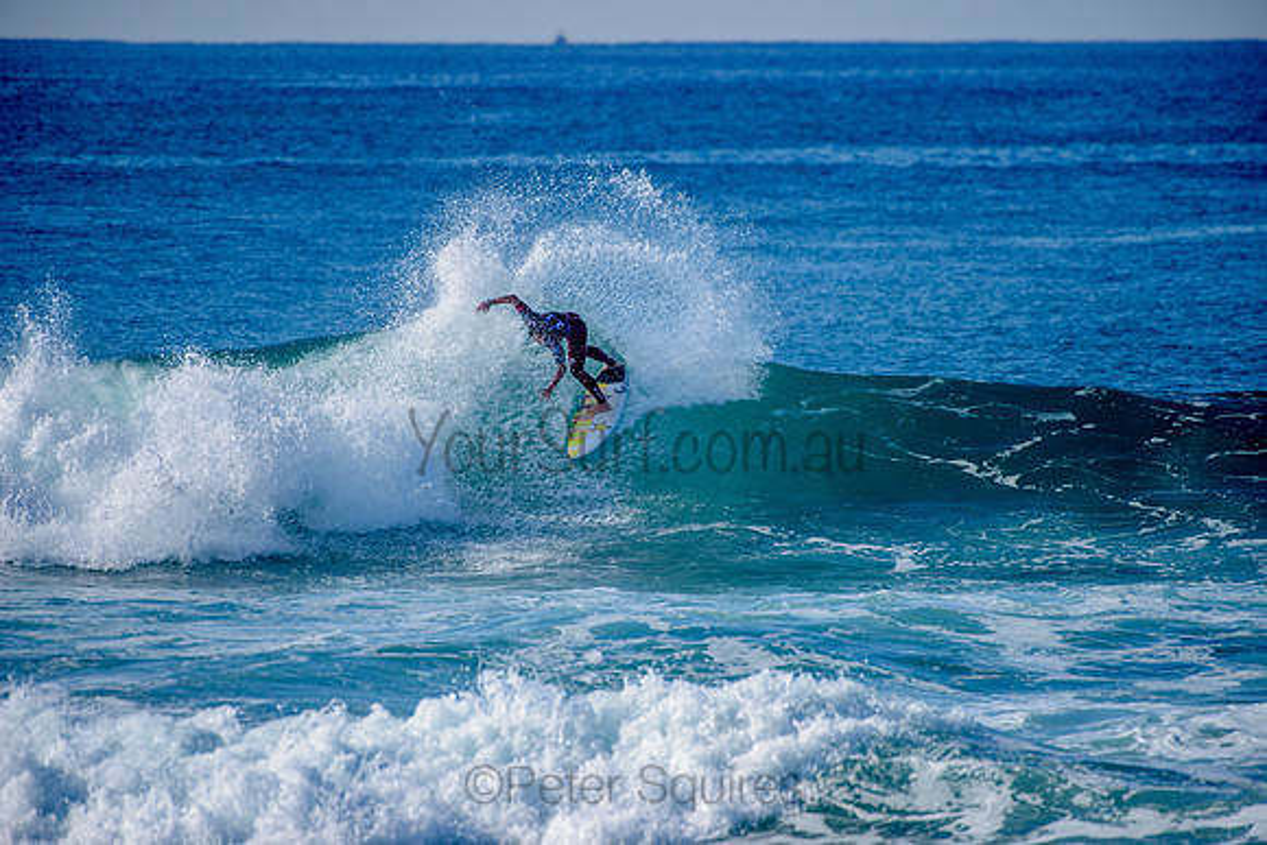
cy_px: 422
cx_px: 634
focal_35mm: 500
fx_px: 17601
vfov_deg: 2.8
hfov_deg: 4.1
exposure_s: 1/1600
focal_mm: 500
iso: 160
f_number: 5.6
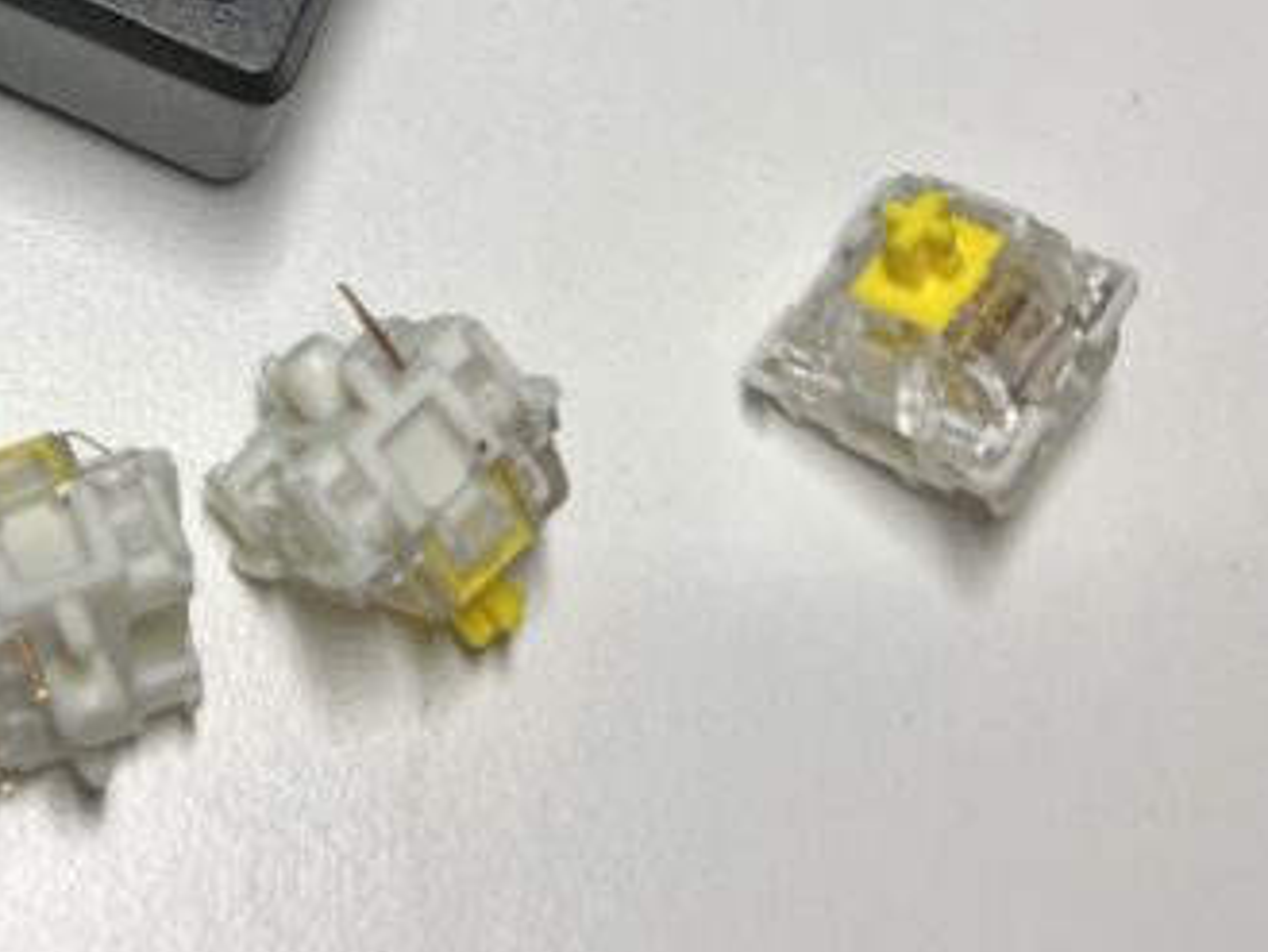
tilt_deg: -58.7
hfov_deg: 23.0
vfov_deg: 17.0
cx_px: -39
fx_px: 2968
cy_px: -343
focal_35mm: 81
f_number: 1.5
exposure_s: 1/223
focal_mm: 5.7
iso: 40
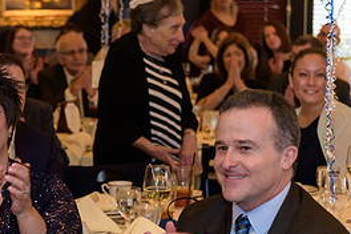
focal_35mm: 132
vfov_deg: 10.3
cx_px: 41
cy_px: 203
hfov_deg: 15.4
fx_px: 1287
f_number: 3.2
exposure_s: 1/125
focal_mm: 60
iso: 1600
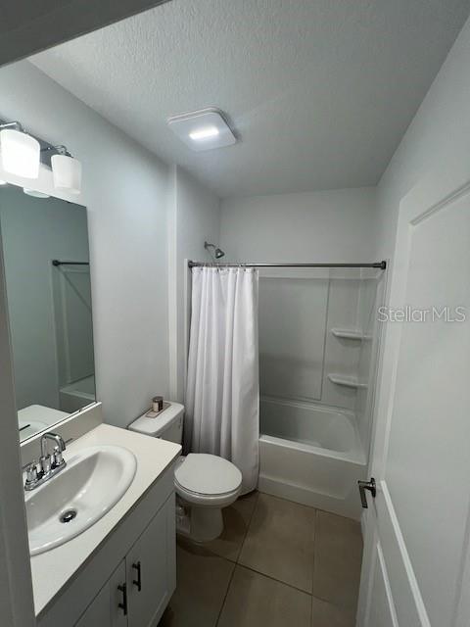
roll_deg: -2.1
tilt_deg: -8.9
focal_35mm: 13
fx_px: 235
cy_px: 314
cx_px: 235
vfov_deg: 106.2
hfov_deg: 89.9
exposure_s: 1/120
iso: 80
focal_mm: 1.57
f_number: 1.8
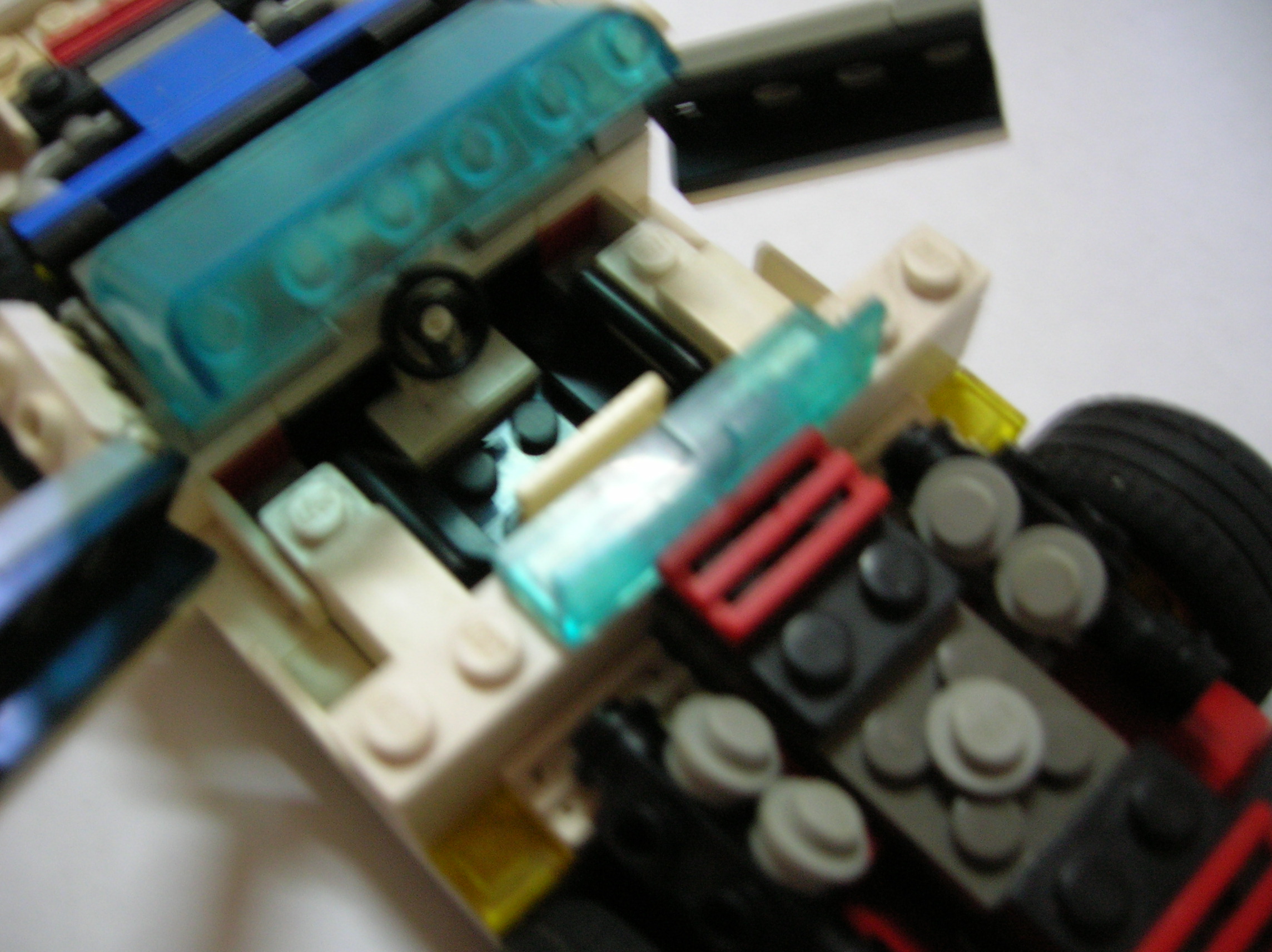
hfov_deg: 54.0
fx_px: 1248
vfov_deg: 41.7
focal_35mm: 34
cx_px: 636
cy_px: 476
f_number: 2.9
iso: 100
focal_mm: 5.7
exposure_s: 1/3.5
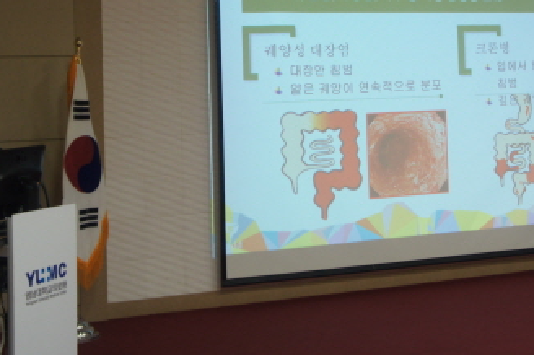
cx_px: 291
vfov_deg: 18.9
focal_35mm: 71
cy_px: 44
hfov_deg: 28.5
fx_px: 1051
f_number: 4
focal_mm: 25
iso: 400
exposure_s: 1/20
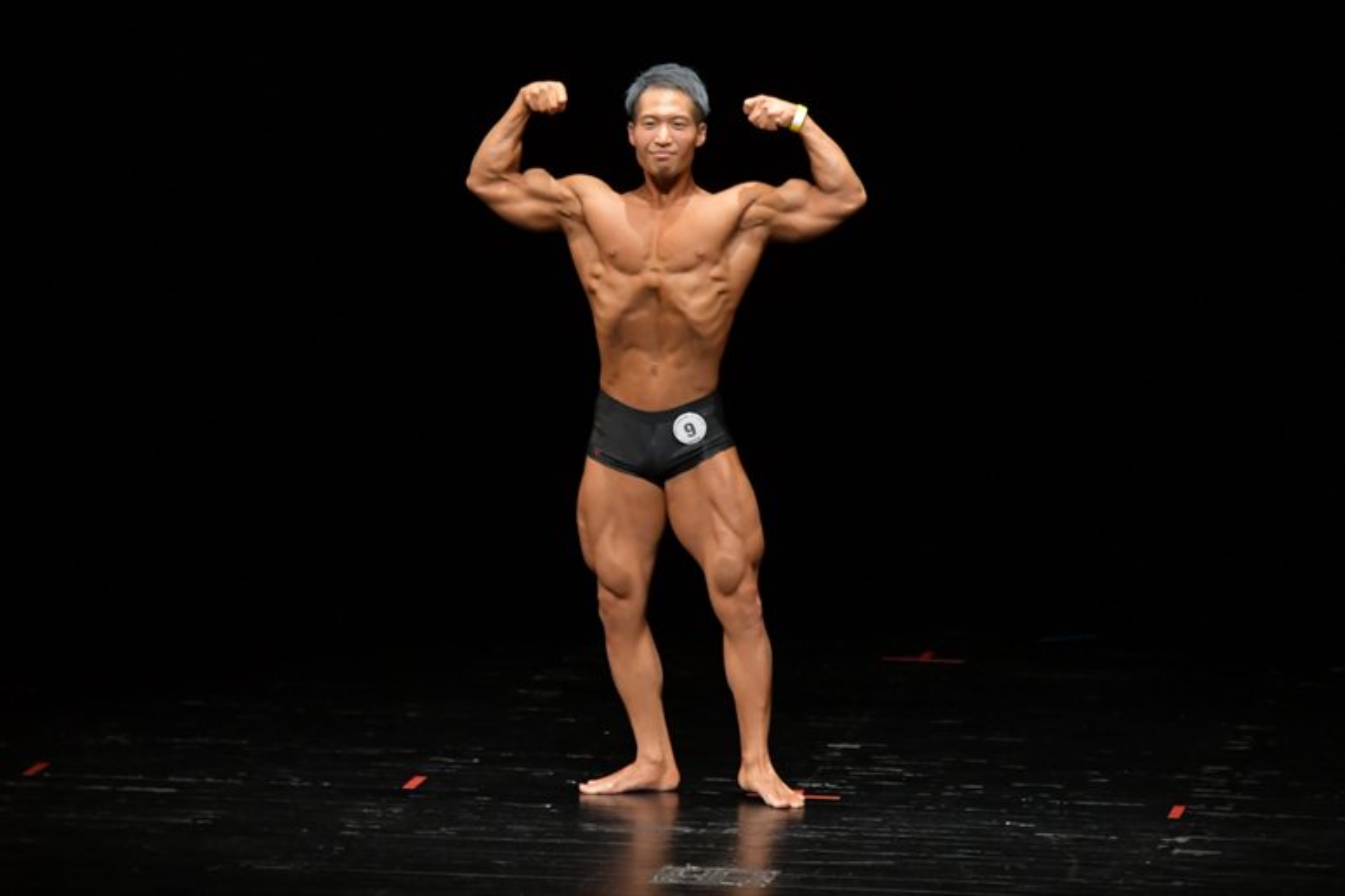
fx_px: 10083
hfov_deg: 7.6
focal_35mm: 270
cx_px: 672
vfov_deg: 5.1
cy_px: 448
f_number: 5.6
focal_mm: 180
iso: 3200
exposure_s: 1/400
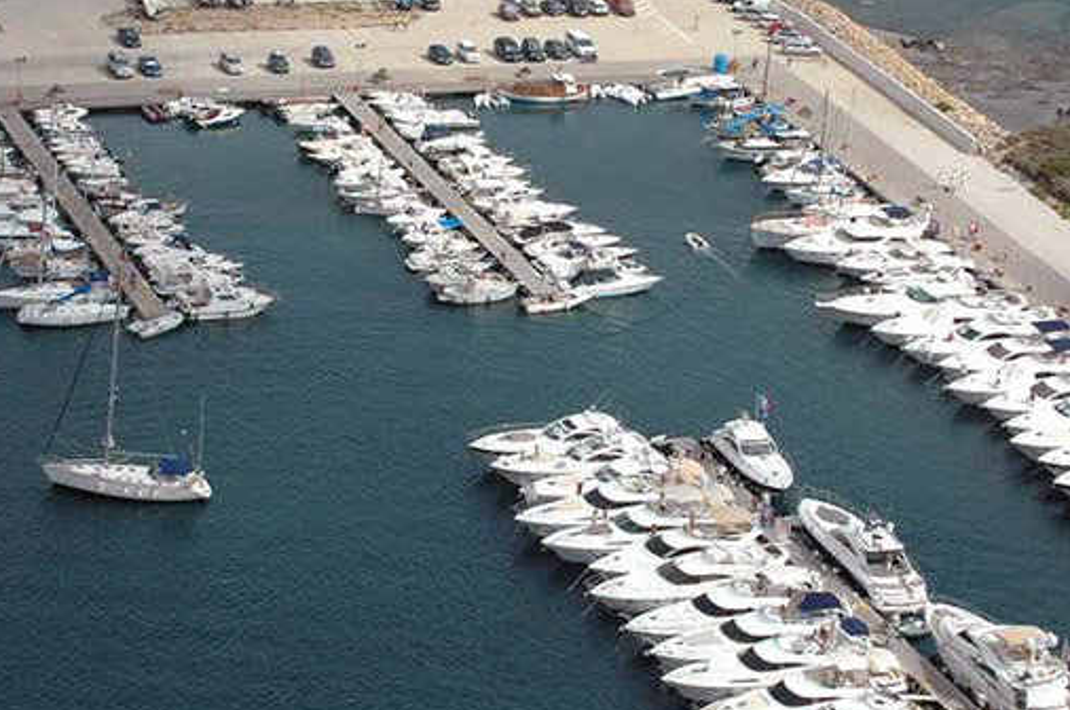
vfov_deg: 9.3
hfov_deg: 14.0
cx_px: 570
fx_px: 4364
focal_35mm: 147
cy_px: 341
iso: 400
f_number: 13
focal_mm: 70
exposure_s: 1/640
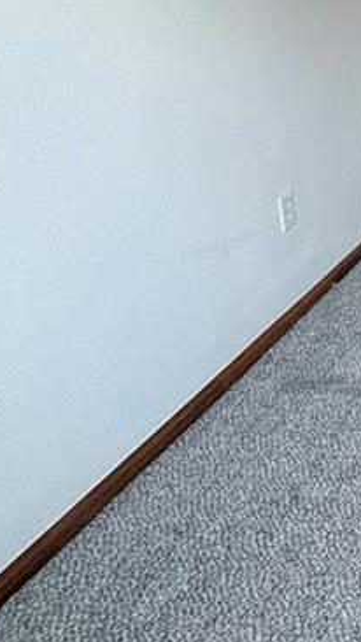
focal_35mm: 50
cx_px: 738
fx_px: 850
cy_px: 40
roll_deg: +0.9
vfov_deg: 38.0
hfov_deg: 17.0
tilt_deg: -10.6
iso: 250
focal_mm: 2.22
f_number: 2.2
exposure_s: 1/120
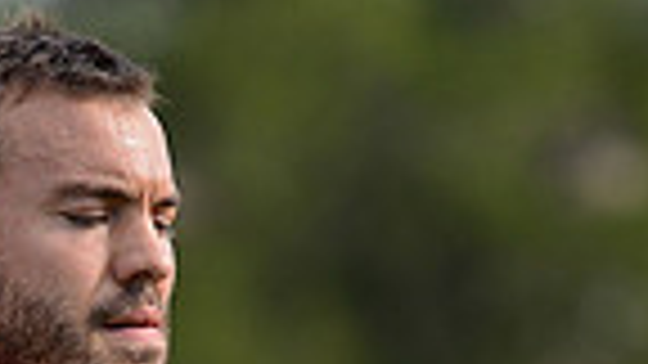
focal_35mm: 1010
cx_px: -58
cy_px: 816
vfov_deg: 1.2
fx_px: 17354
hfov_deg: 2.1
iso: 400
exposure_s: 1/800
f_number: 4
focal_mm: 240
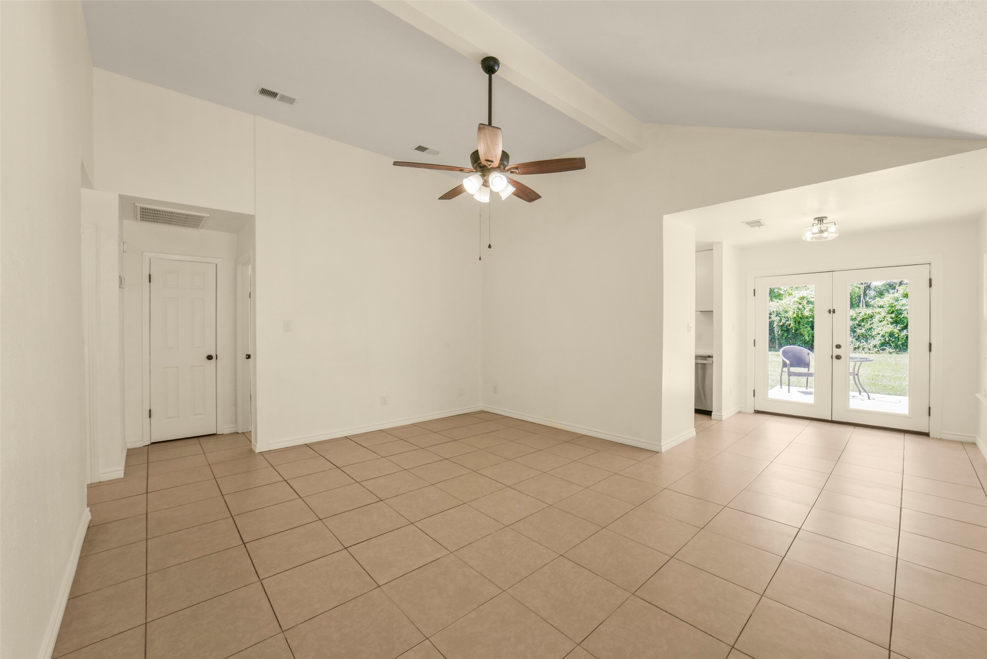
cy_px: 330
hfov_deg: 104.2
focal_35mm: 14
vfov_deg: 81.2
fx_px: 384
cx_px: 494
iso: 500
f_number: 11
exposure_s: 1/80
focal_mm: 14
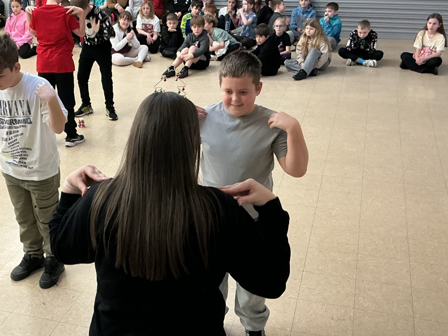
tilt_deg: -24.7
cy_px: 183
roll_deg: +1.9
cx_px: 135
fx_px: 634
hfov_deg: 38.3
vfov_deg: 29.7
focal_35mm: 49
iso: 125
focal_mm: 3
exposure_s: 1/50
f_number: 1.8
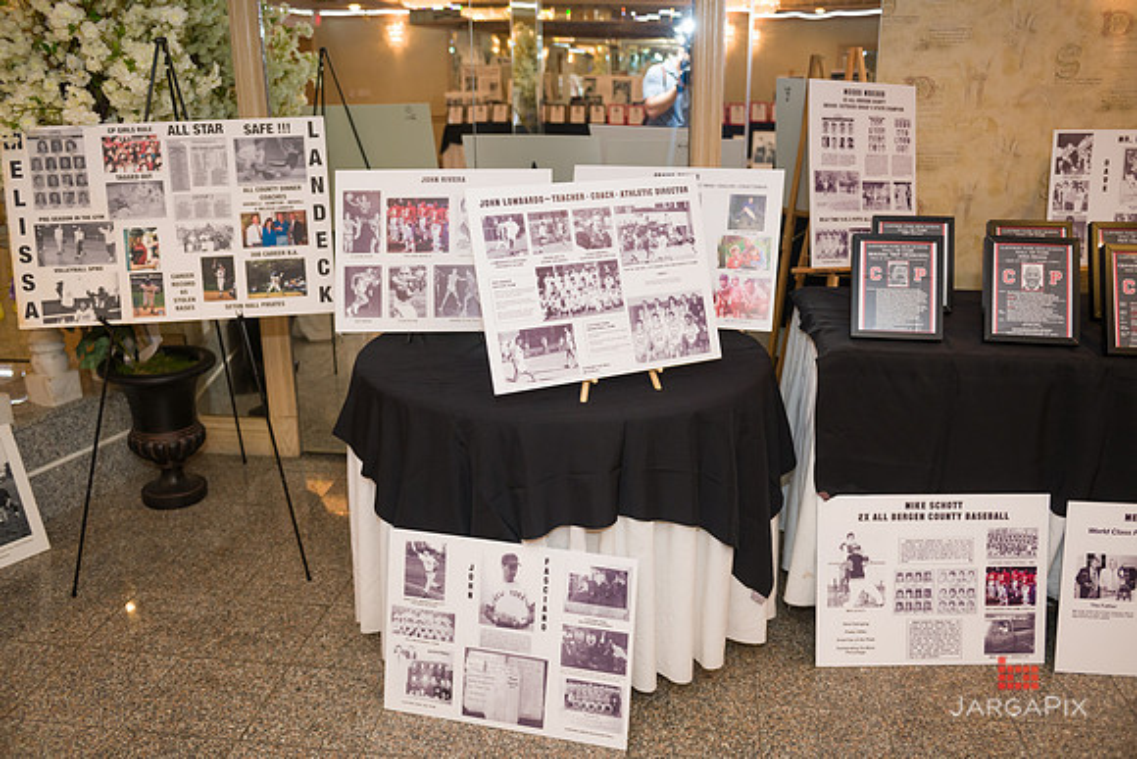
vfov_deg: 41.1
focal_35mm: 32
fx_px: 1011
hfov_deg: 58.7
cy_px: 380
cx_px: 568
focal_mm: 32
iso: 1000
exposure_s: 1/125
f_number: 3.2
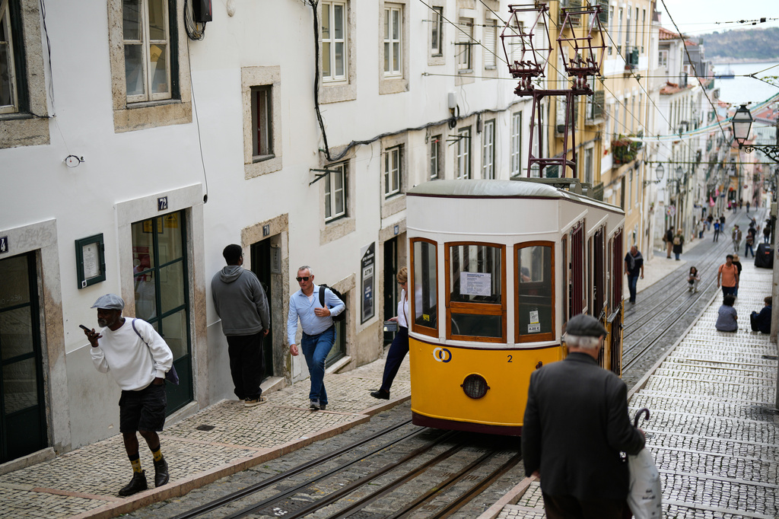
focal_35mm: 50
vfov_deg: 27.0
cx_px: 390
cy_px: 260
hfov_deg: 39.6
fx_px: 1082
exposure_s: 1/1600
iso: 160
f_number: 1.4
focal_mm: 50
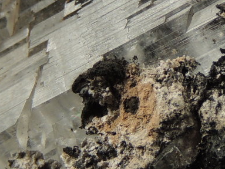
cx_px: 182
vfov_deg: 4.8
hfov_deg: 6.3
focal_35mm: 313
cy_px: 25
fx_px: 2036
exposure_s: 1/100
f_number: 3.9
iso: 100
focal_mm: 13.3
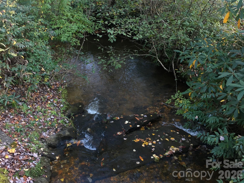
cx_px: 122
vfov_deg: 48.2
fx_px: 204
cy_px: 92
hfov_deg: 61.7
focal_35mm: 29
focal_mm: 4.15
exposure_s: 1/30
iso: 64
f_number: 2.2
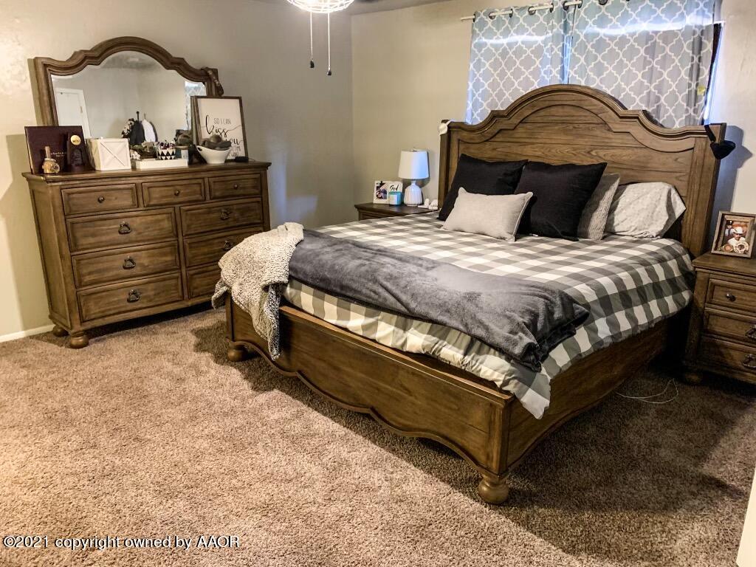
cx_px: 378
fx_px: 568
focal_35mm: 26
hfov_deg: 67.3
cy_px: 284
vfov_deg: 53.1
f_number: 1.8
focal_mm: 4.25
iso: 640
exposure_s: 1/30
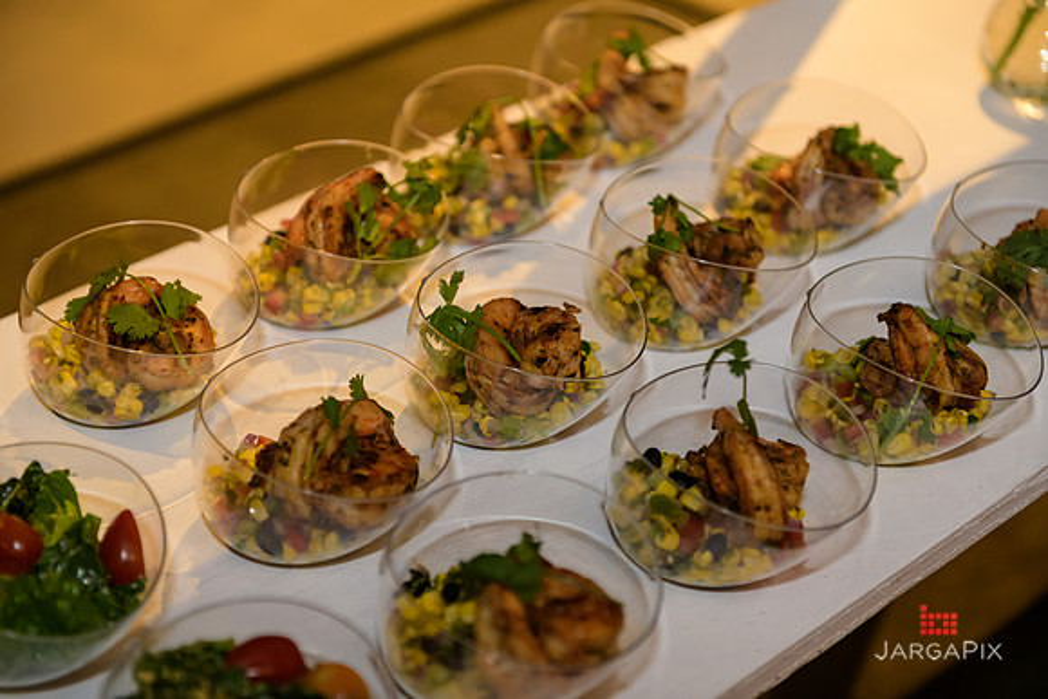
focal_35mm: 70
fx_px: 2038
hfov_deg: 28.8
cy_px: 350
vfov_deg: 19.5
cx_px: 524
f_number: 3.2
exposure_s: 1/125
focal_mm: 70
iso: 1600
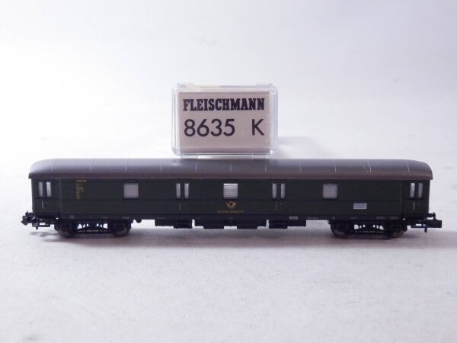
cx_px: 228
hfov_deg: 29.4
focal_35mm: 66
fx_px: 871
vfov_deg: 22.3
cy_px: 172
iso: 800
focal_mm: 11.9
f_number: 4.4
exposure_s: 1/160
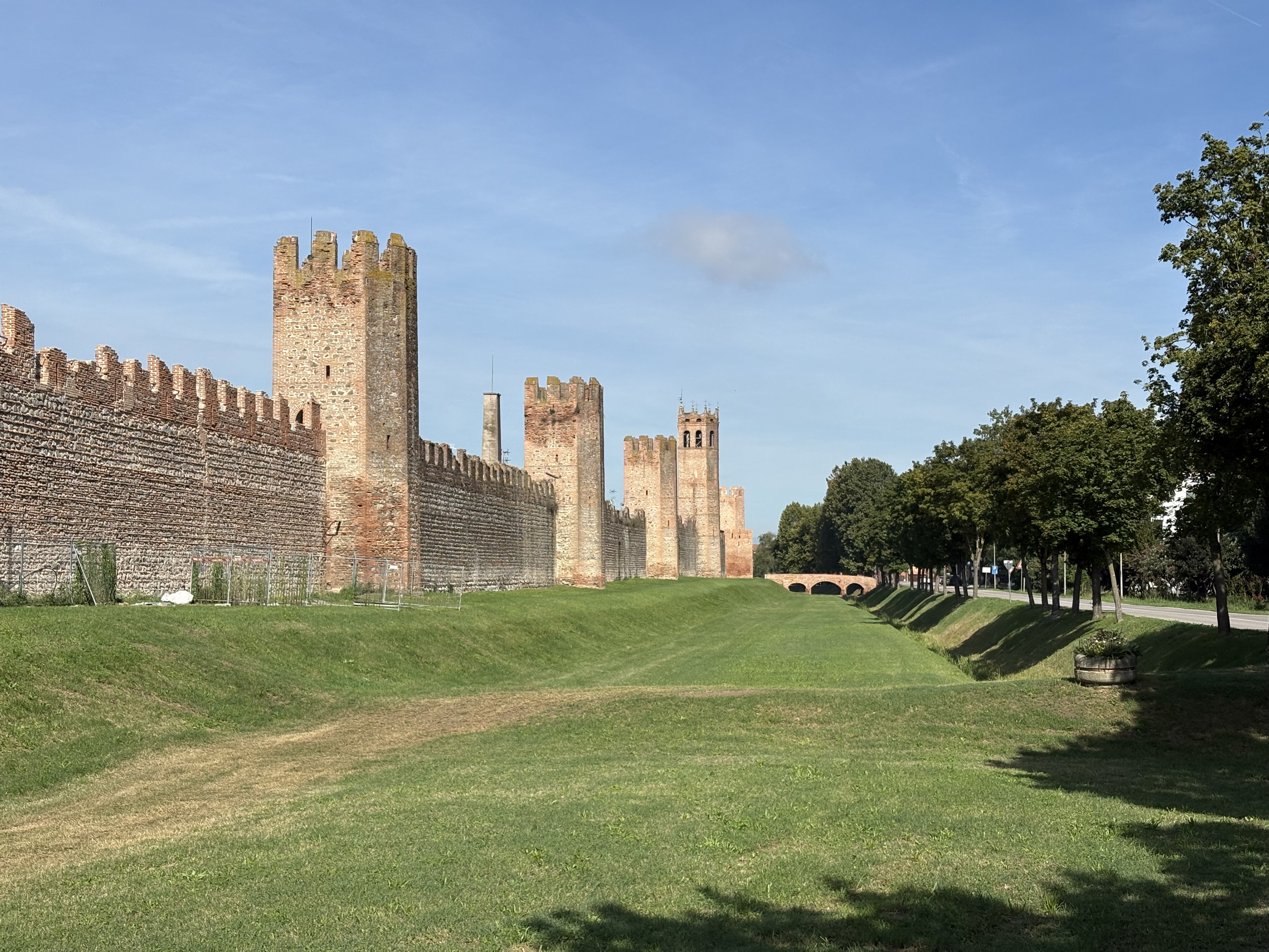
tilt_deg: +2.6
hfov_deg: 36.8
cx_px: 634
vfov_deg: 28.0
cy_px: 476
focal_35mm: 52
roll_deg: -0.1
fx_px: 1906
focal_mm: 5.96
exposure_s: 1/4630
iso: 32
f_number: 1.6
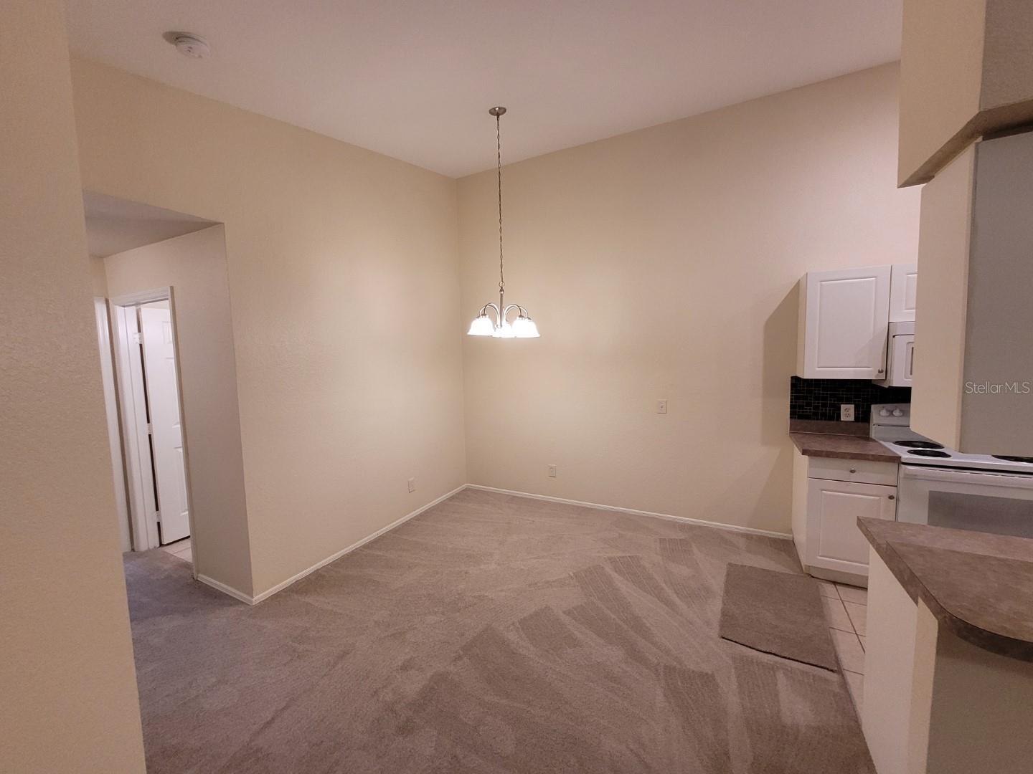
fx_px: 388
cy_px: 387
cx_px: 516
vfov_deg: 89.9
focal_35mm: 13
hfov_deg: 106.2
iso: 320
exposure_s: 1/60
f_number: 2.2
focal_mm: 1.74
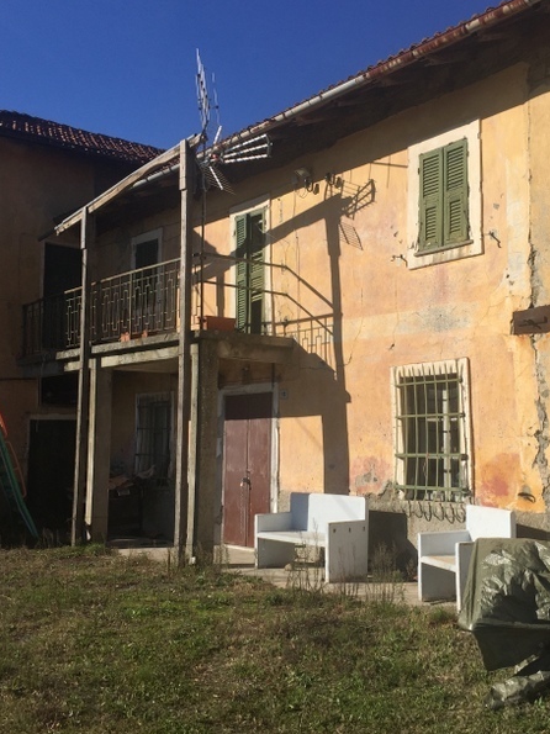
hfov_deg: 36.8
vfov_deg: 47.9
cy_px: 369
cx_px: 306
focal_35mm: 39
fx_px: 827
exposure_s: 1/3300
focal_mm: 4.15
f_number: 2.2
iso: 32
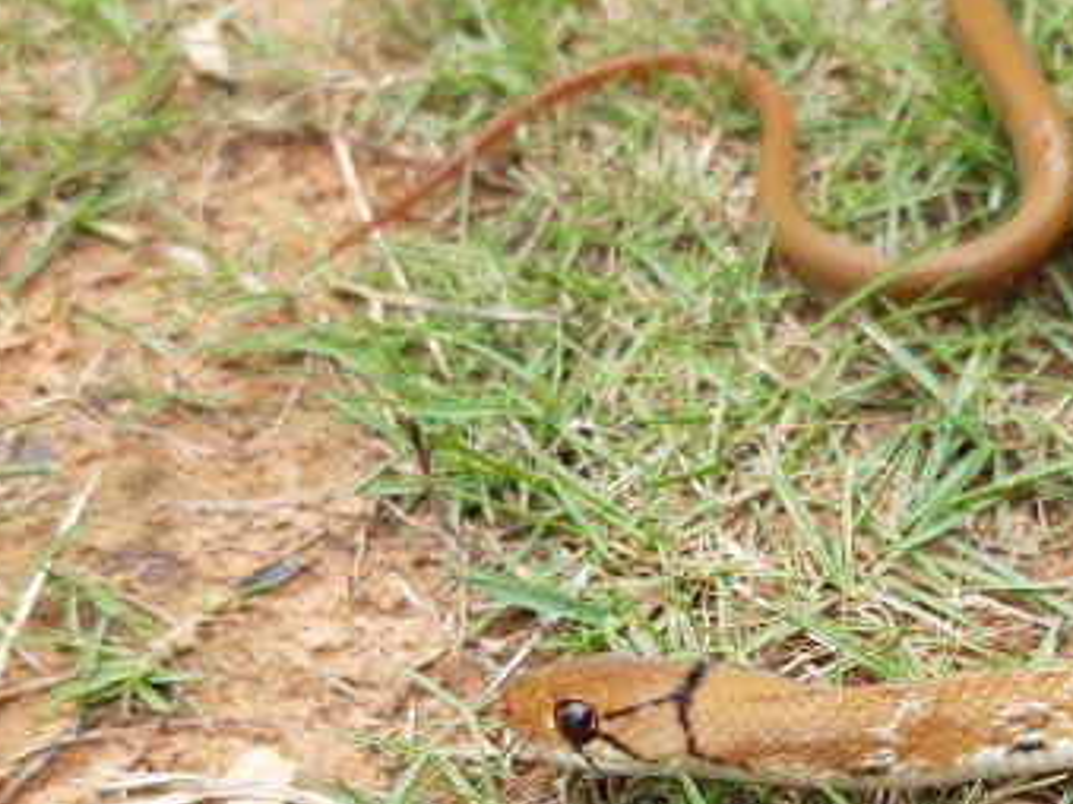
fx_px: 1456
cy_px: 720
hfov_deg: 39.6
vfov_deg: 29.6
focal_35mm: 47
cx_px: 766
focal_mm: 3.92
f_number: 1.7
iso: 100
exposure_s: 1/562
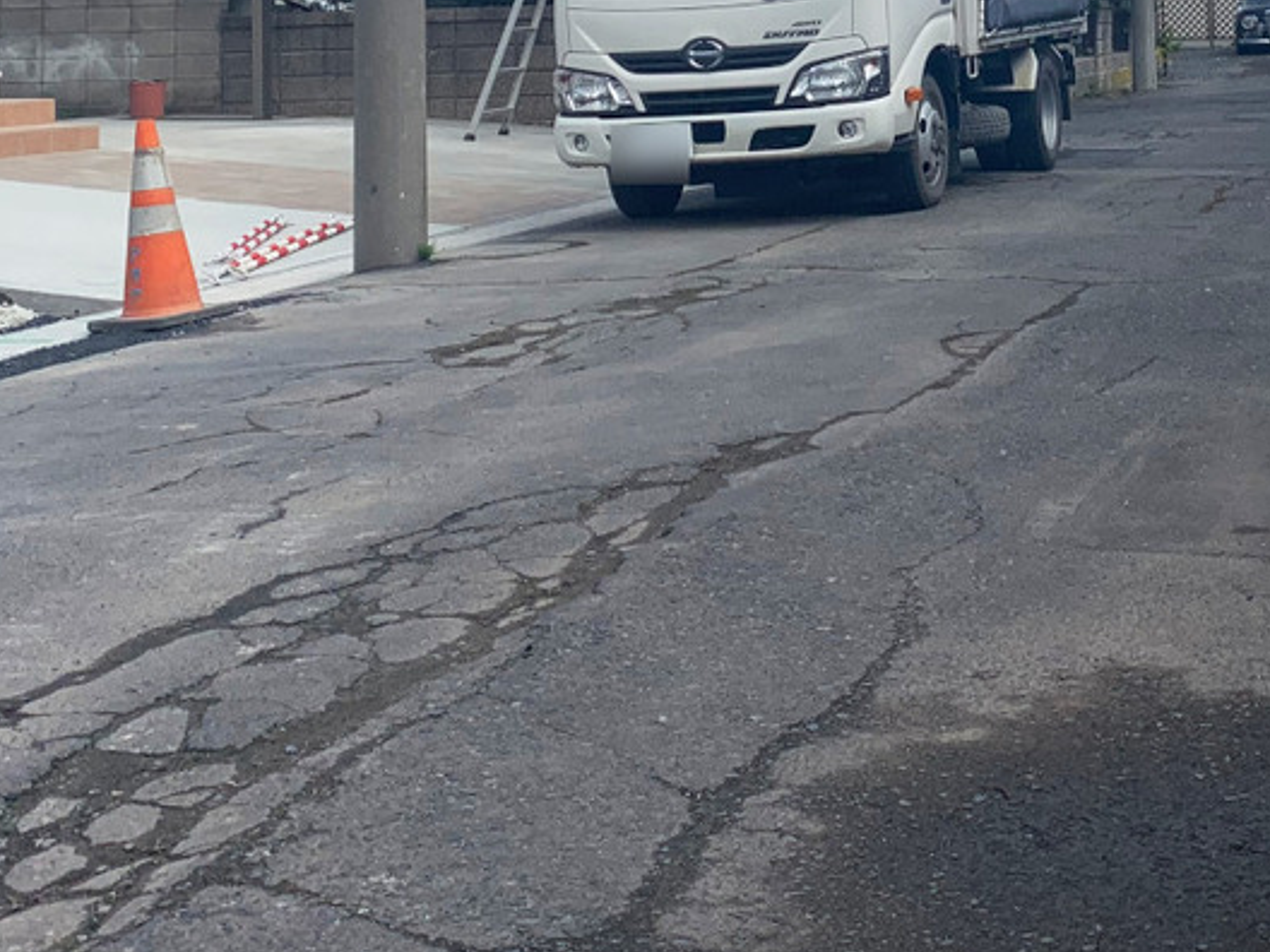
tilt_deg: +4.7
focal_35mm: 63
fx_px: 2311
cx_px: 977
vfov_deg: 21.9
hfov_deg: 30.1
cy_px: -135
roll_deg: +1.0
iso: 25
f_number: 1.8
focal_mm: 4.25
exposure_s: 1/1718
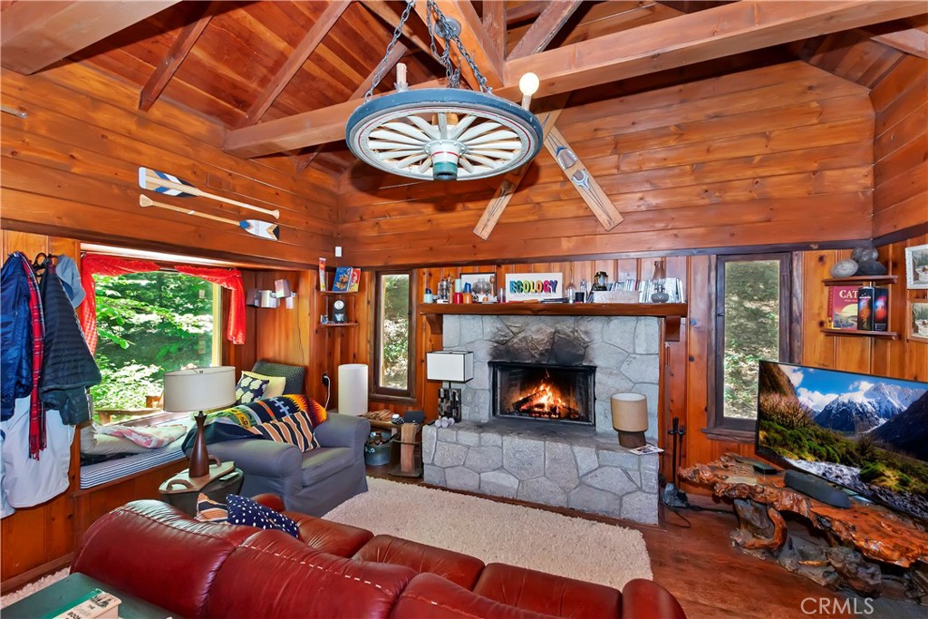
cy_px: 310
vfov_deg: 77.3
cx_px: 464
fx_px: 387
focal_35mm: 15
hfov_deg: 100.4
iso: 400
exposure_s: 1/30
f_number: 8
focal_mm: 10
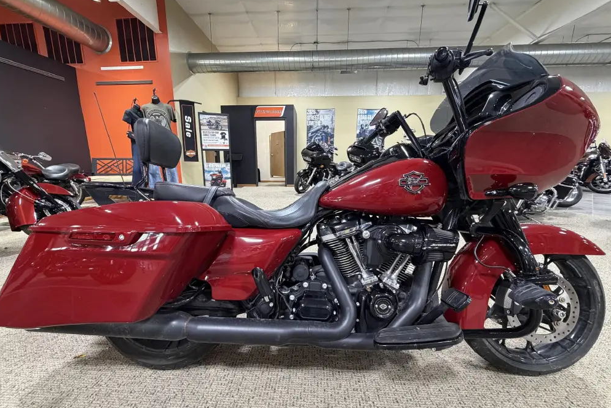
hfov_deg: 100.4
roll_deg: +0.1
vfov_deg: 77.3
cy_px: 212
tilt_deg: -12.6
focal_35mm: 15
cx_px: 299
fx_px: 255
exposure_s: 1/60
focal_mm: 2.22
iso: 400
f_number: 2.2
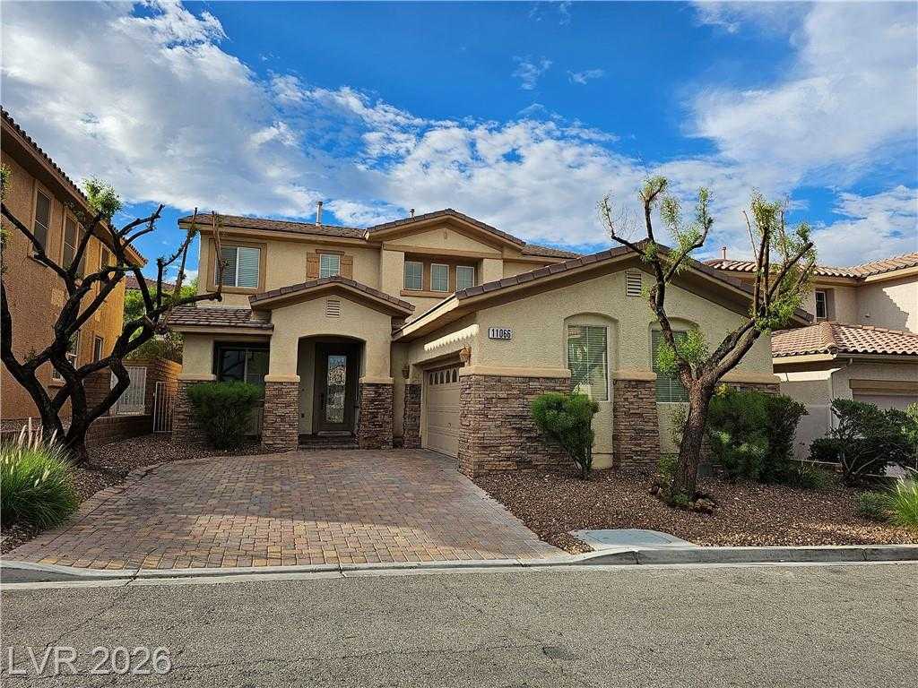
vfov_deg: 58.9
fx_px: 610
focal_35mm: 23
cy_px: 344
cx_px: 459
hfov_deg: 73.9
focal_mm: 6.3
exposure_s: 1/1276
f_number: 1.7
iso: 20
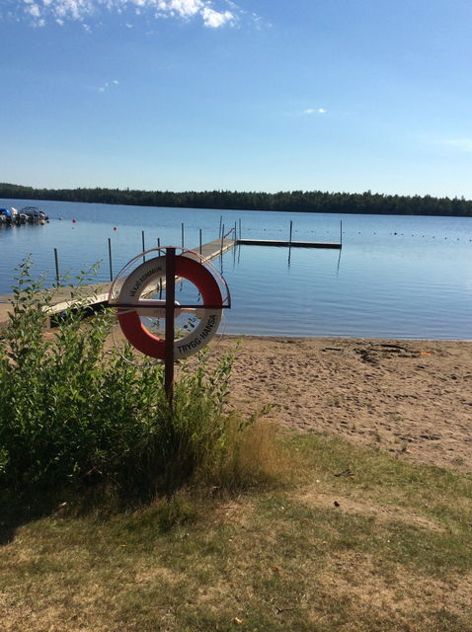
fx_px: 583
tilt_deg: -10.5
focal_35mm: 32
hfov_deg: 44.1
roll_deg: -2.3
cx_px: 236
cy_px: 316
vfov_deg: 56.9
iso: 32
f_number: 2.4
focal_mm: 3.3
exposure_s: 1/2288
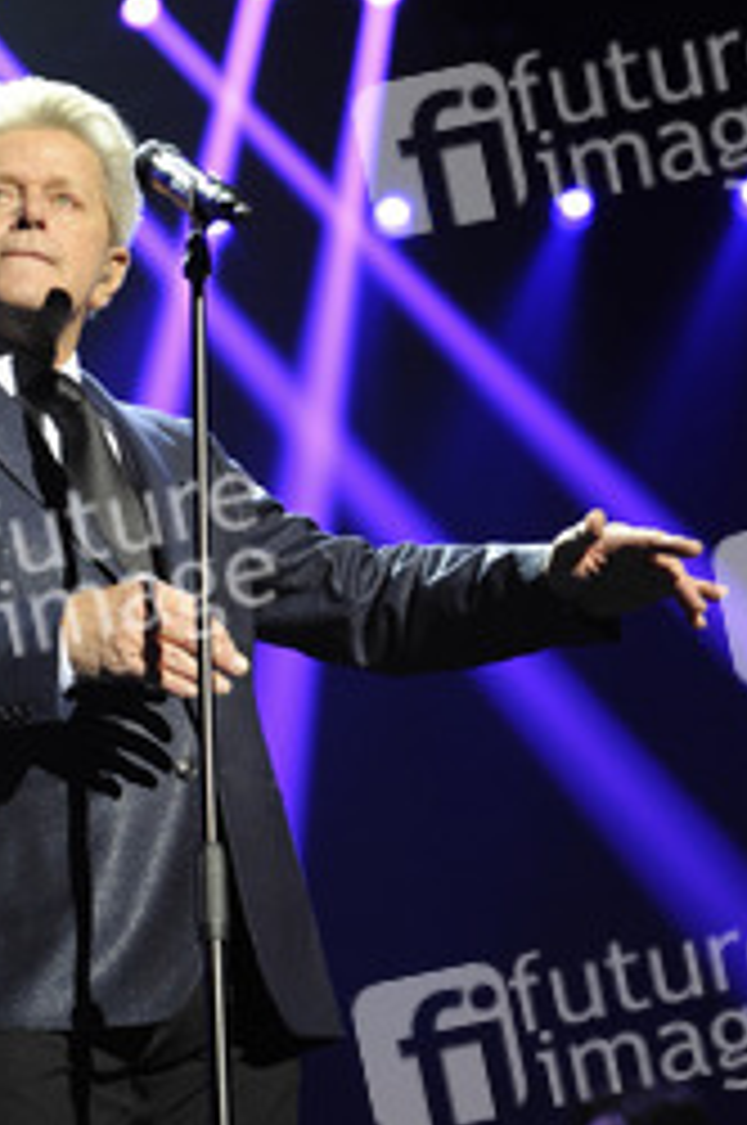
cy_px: 806
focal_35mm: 112
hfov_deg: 12.2
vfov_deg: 18.2
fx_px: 3495
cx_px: 176
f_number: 2.8
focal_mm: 70
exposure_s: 1/160
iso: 1600
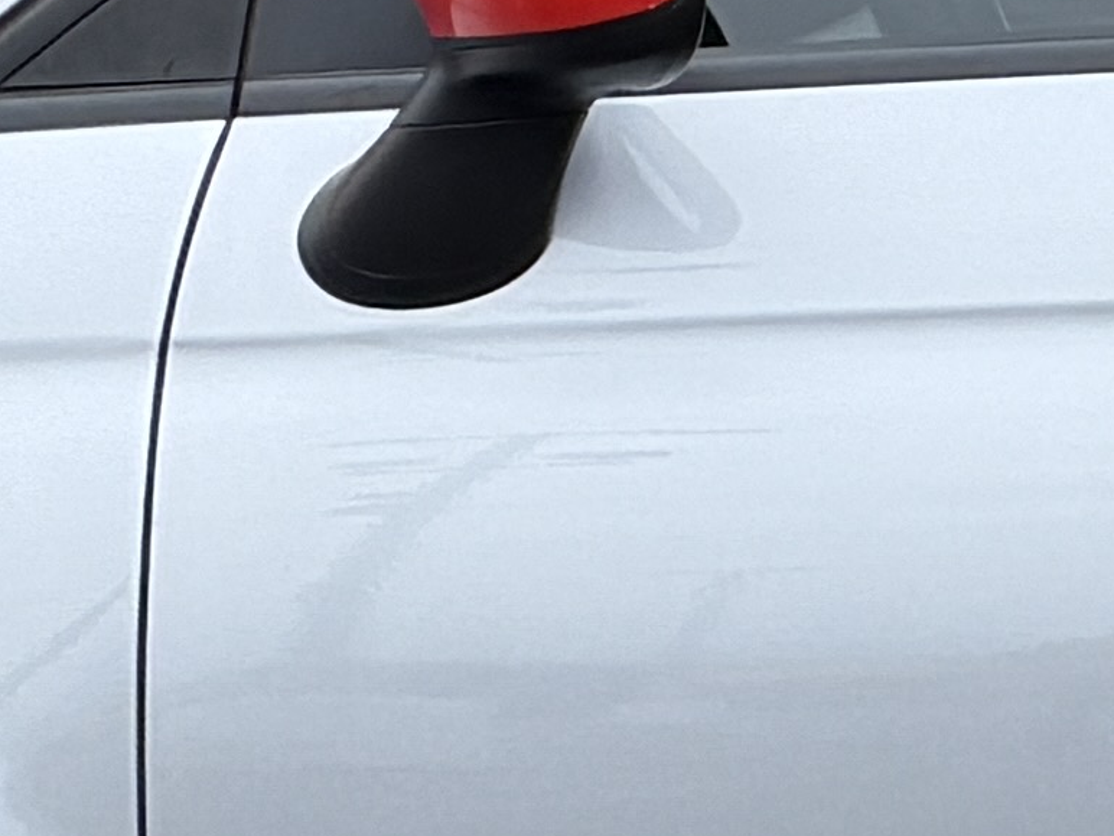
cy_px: 114
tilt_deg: -0.3
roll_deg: -1.1
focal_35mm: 740
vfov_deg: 2.0
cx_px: 1548
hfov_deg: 2.7
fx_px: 23814
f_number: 2.8
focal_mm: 16.89
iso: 50
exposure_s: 1/527
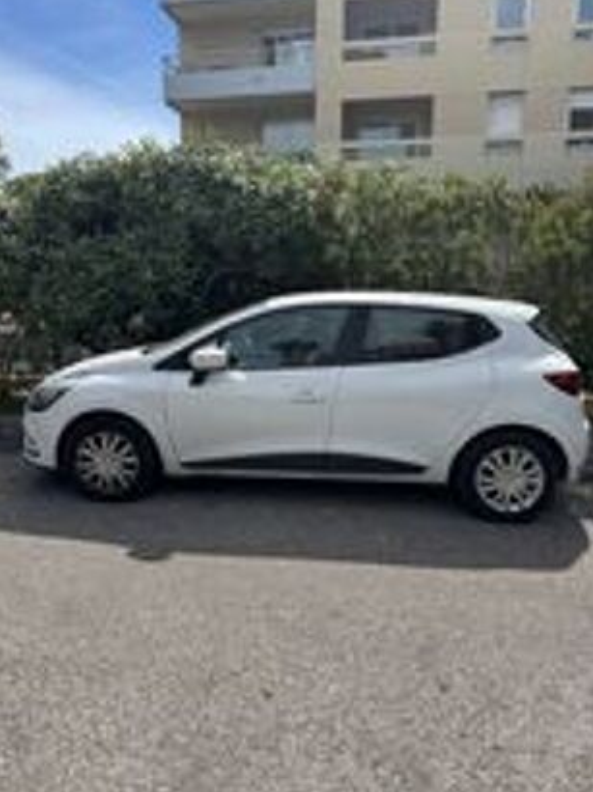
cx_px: 292
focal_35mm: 25
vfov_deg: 69.4
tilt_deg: -12.0
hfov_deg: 54.8
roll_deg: -1.2
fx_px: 572
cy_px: 387
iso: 80
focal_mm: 6.76
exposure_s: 1/3096
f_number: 1.78
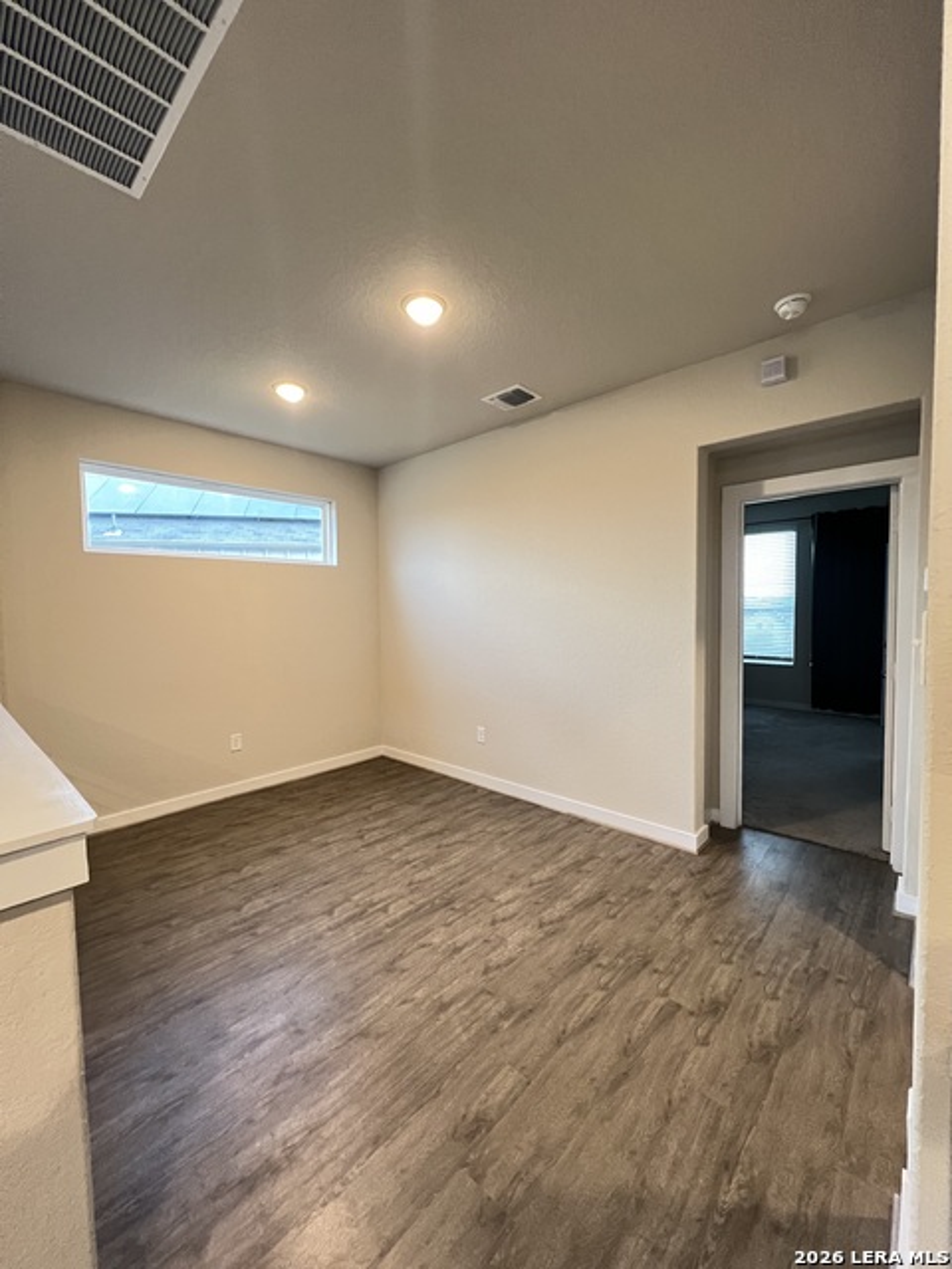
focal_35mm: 13
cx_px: 476
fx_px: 477
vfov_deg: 106.2
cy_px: 634
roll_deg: +1.0
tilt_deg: -3.2
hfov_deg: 89.9
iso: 400
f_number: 1.8
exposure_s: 1/60
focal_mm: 1.57
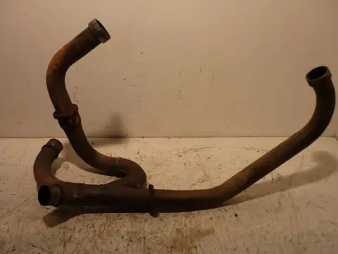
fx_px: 322
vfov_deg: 42.9
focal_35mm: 33
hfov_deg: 55.4
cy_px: 127
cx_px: 169
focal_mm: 5.5
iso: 80
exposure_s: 1/60
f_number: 2.8
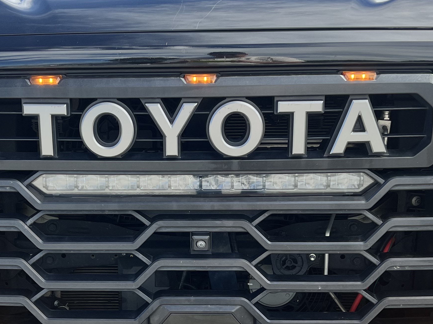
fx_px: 750
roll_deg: -0.6
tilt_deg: -15.1
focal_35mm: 60
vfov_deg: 24.3
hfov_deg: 32.1
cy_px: 209
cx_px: 172
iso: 50
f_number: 1.5
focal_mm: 5.7
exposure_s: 1/743
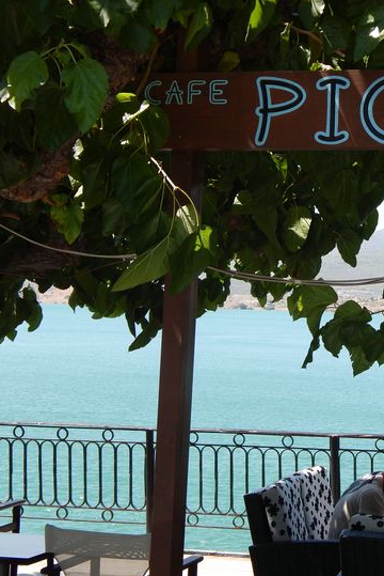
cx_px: 374
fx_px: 1102
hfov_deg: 19.3
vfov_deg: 29.2
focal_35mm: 69
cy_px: 285
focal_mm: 8.6
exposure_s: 1/640
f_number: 3.7
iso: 125
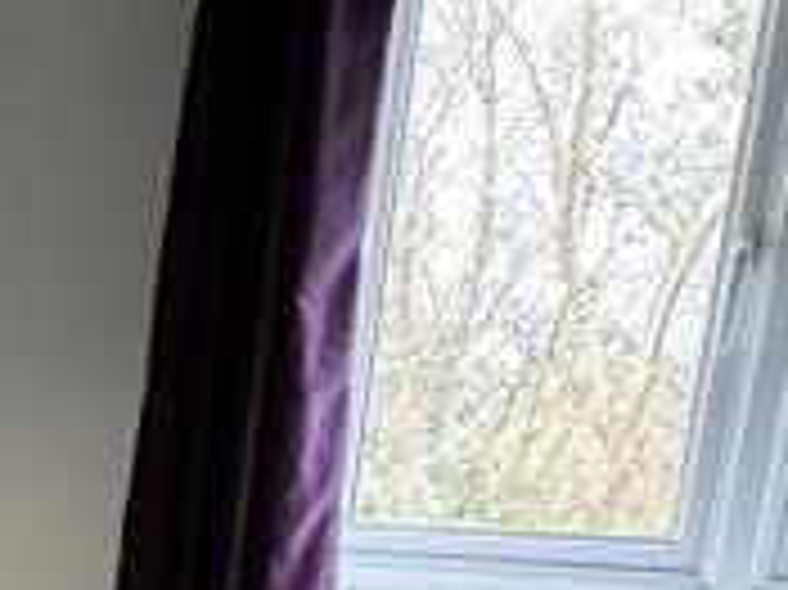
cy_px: 860
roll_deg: +0.5
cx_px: -581
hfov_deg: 19.0
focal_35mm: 82
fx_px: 1865
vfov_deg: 16.5
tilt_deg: -15.0
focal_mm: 2.22
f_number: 2.2
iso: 320
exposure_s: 1/50
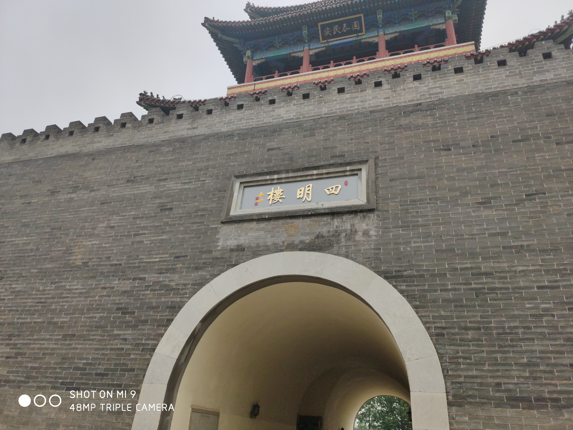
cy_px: 215
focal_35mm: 27
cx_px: 286
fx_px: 447
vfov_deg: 51.4
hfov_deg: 65.3
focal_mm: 4.75
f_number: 1.75
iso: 112
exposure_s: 1/1436
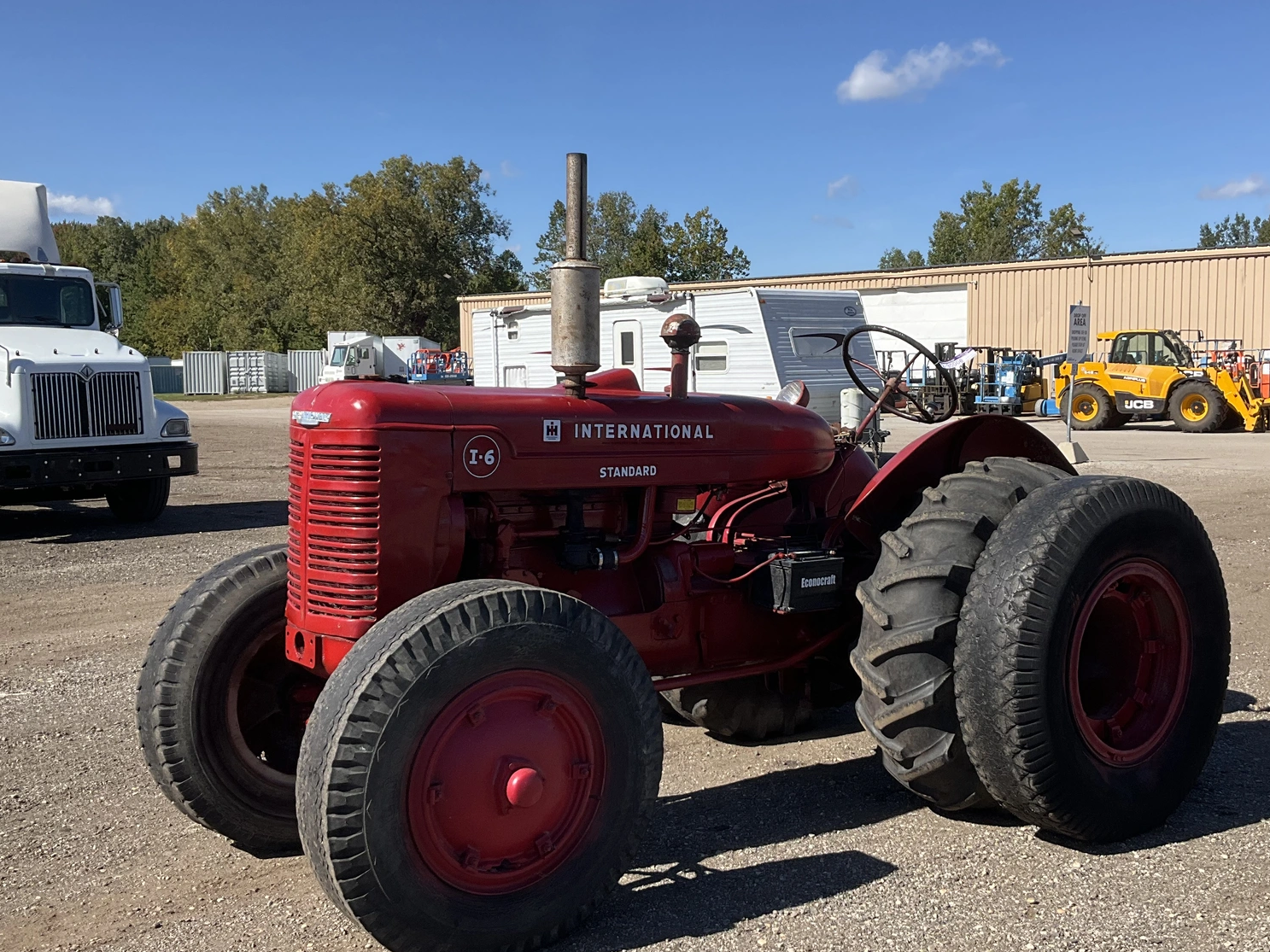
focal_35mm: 39
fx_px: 1431
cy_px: 476
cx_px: 688
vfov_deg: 36.8
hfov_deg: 47.8
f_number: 1.8
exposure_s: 1/1848
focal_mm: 3
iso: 25
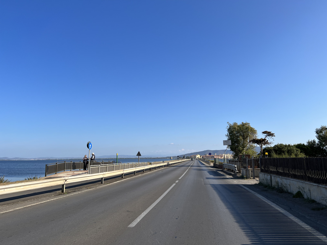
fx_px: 246
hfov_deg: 67.3
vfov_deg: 53.1
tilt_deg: +7.8
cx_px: 164
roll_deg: +0.3
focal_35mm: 26
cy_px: 122
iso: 50
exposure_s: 1/4630
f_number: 1.5
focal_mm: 5.7
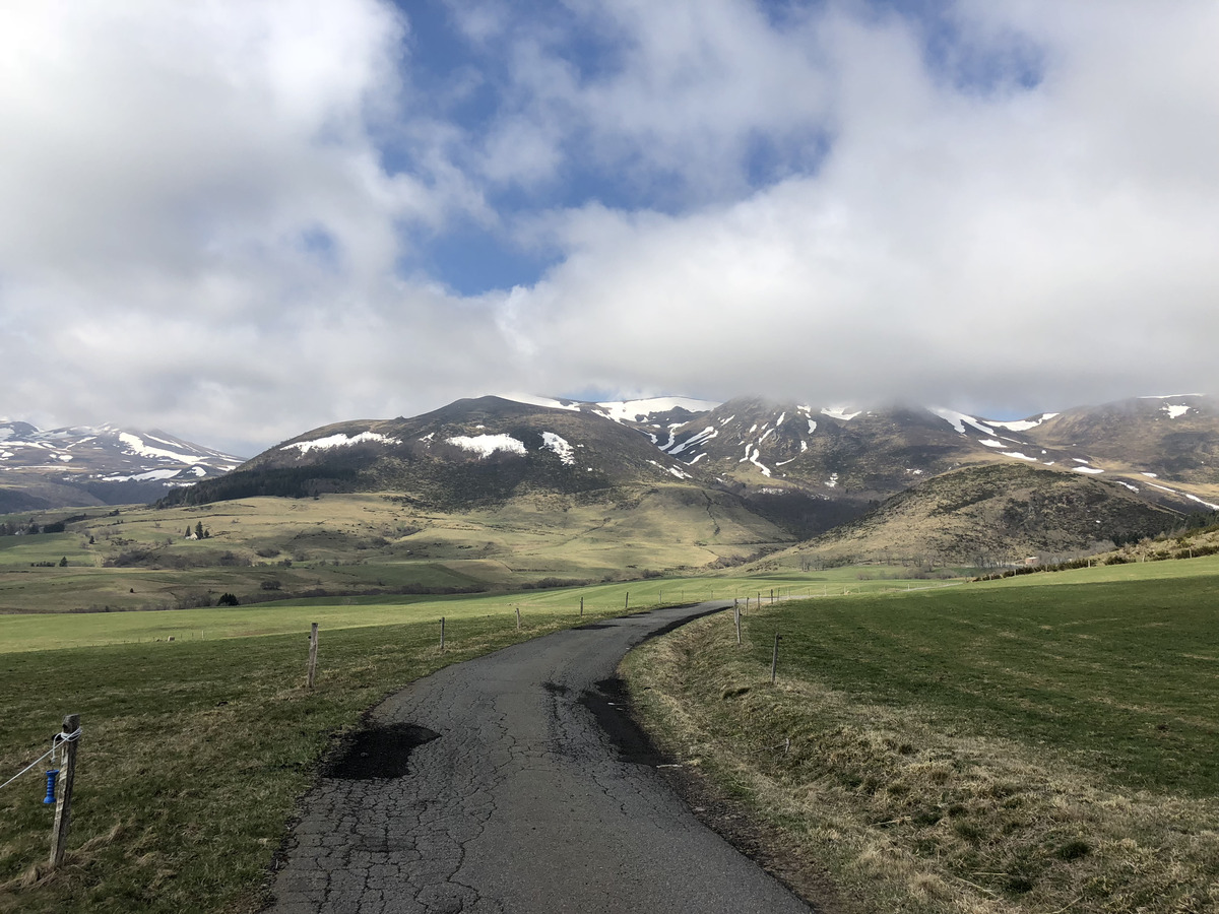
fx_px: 986
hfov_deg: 63.4
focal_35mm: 28
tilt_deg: +5.1
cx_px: 610
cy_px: 457
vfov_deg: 49.7
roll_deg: -1.2
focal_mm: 4
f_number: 1.8
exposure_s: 1/2825
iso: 20
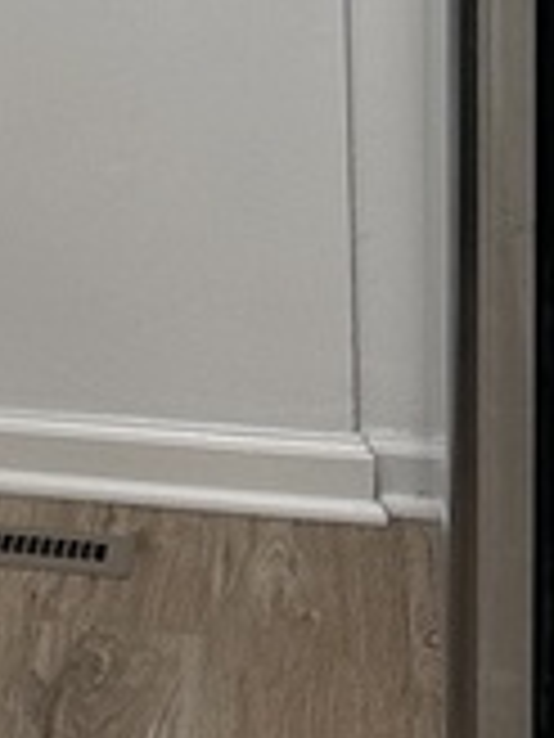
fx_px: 3372
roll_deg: +0.5
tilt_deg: -3.3
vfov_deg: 11.4
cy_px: -675
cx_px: -635
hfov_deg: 8.8
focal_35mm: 158
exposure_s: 1/120
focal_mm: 6.86
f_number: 1.78
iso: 125
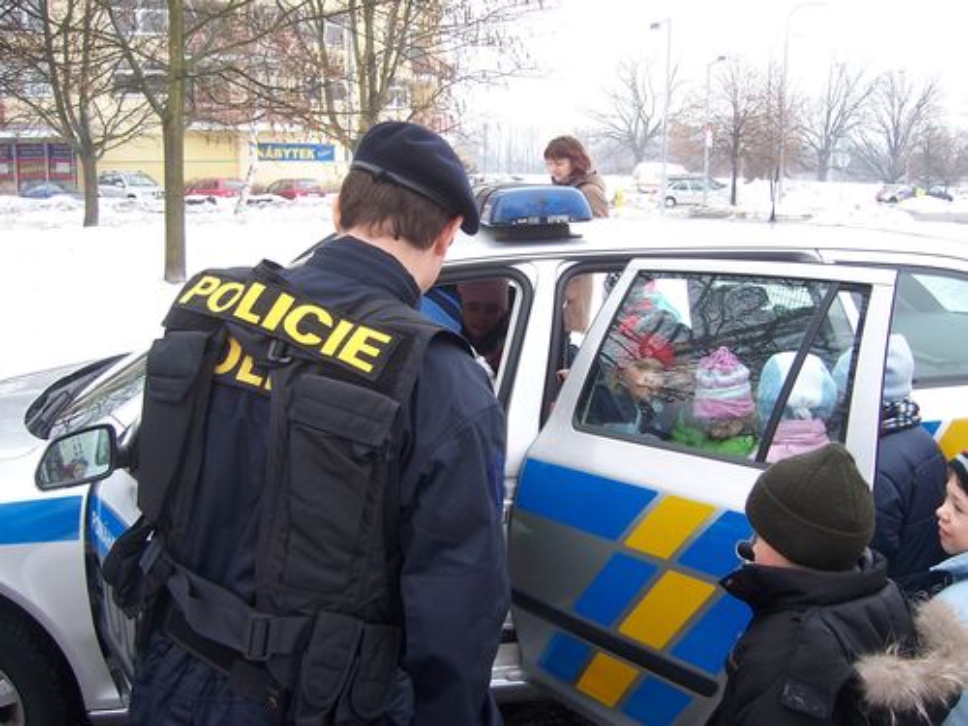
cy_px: 363
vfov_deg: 39.7
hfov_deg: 51.4
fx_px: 1007
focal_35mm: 36
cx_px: 484
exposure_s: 1/125
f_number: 3
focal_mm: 6
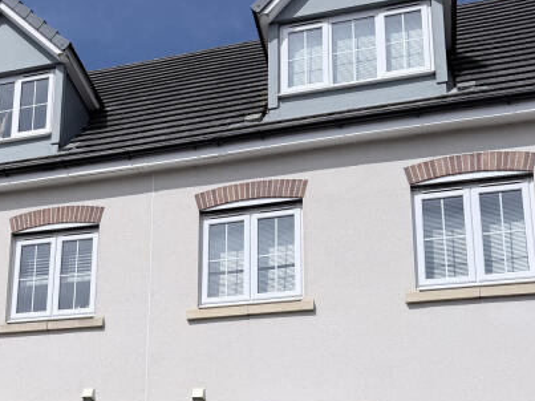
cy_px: 368
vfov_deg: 23.3
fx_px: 942
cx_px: 58
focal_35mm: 61
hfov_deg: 30.4
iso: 80
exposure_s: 1/10309
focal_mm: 6.76
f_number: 1.78
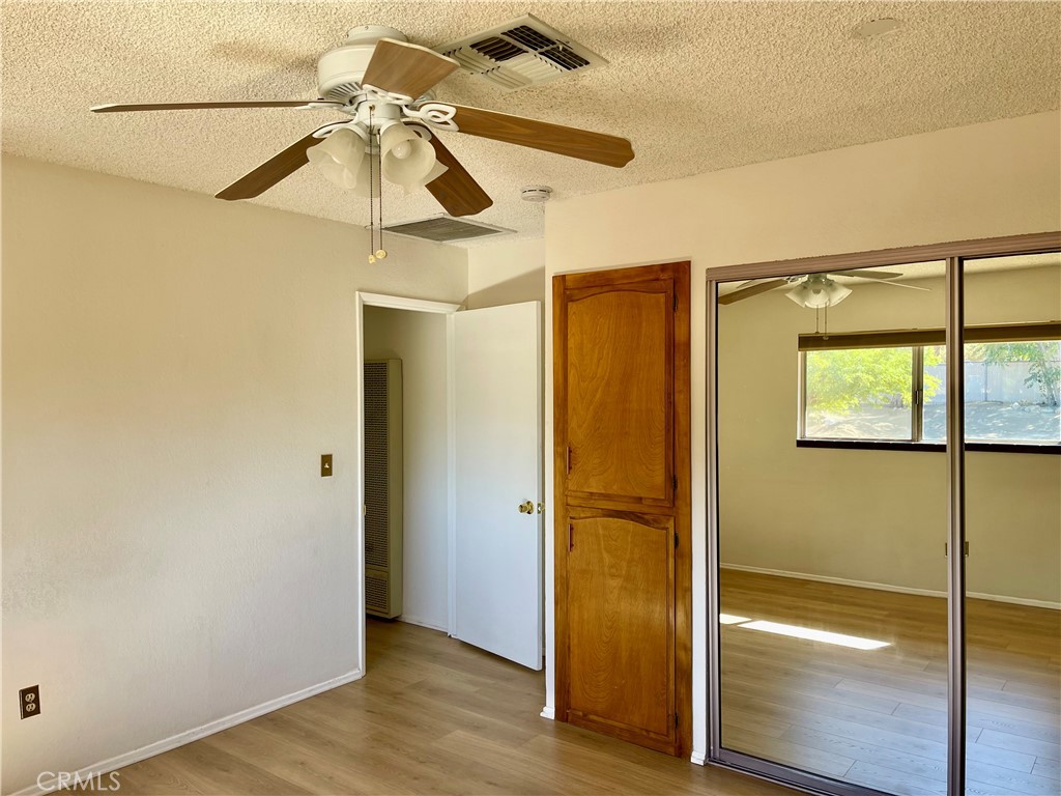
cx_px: 530
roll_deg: +0.8
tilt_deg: -1.4
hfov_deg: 69.4
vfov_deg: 54.9
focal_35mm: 25
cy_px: 398
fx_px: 766
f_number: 1.6
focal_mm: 5.1
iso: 40
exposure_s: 1/121
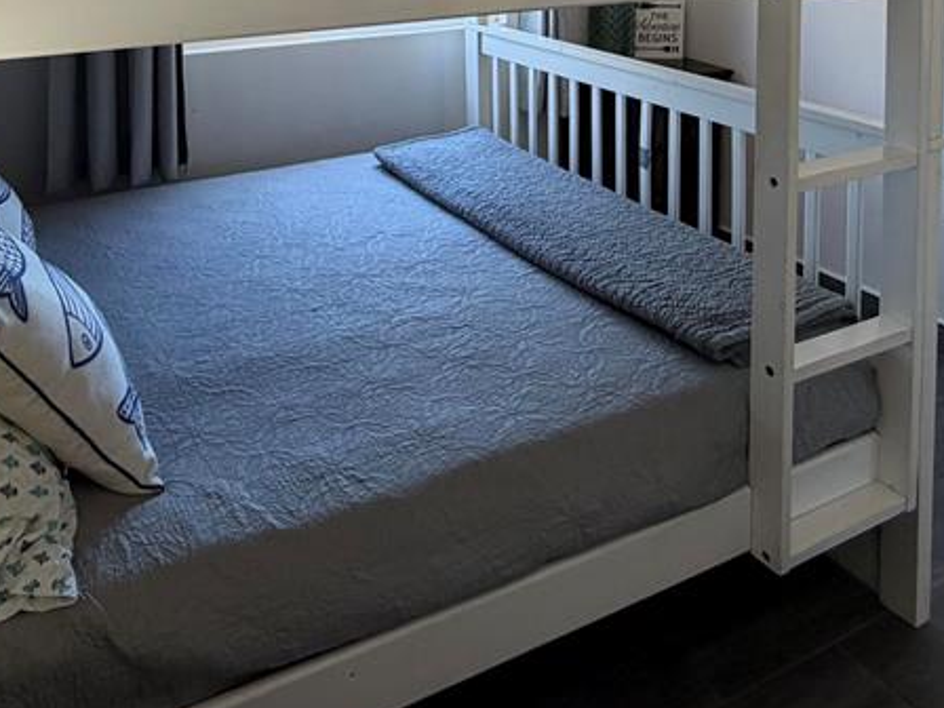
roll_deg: +1.0
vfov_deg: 36.9
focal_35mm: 32
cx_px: 310
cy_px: -78
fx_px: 873
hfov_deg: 55.6
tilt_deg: -2.8
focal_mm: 2.22
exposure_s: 1/120
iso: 125
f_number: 2.2
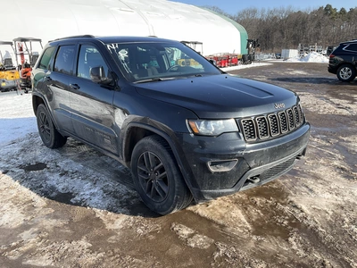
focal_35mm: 29
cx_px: 178
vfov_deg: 48.2
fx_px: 299
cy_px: 134
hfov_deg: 61.7
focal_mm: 3
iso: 25
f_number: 1.8
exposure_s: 1/816
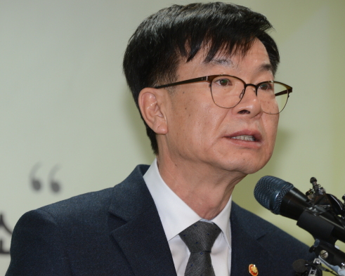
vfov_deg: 6.6
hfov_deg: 8.2
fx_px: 2410
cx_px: 141
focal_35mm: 236
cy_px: 139
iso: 1600
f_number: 5.6
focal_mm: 190
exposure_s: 1/60
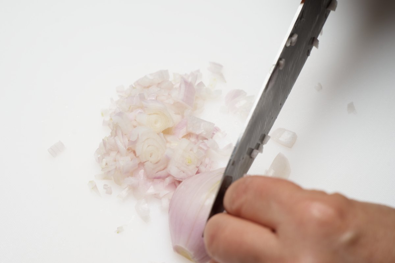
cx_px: 198
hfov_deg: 28.9
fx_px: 768
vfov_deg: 19.4
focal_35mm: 70
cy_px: 132
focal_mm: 70
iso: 100
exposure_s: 1/125
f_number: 8
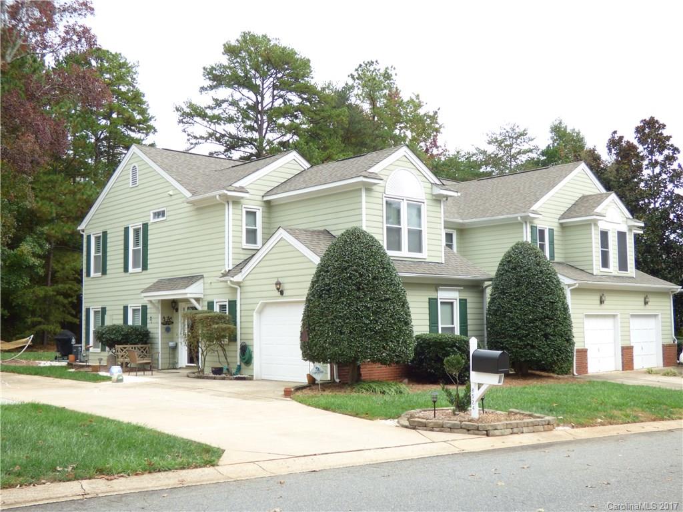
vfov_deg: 36.8
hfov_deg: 47.9
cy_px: 256
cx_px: 342
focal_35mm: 39
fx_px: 769
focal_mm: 7.07
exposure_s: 1/200
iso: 100
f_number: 3.6
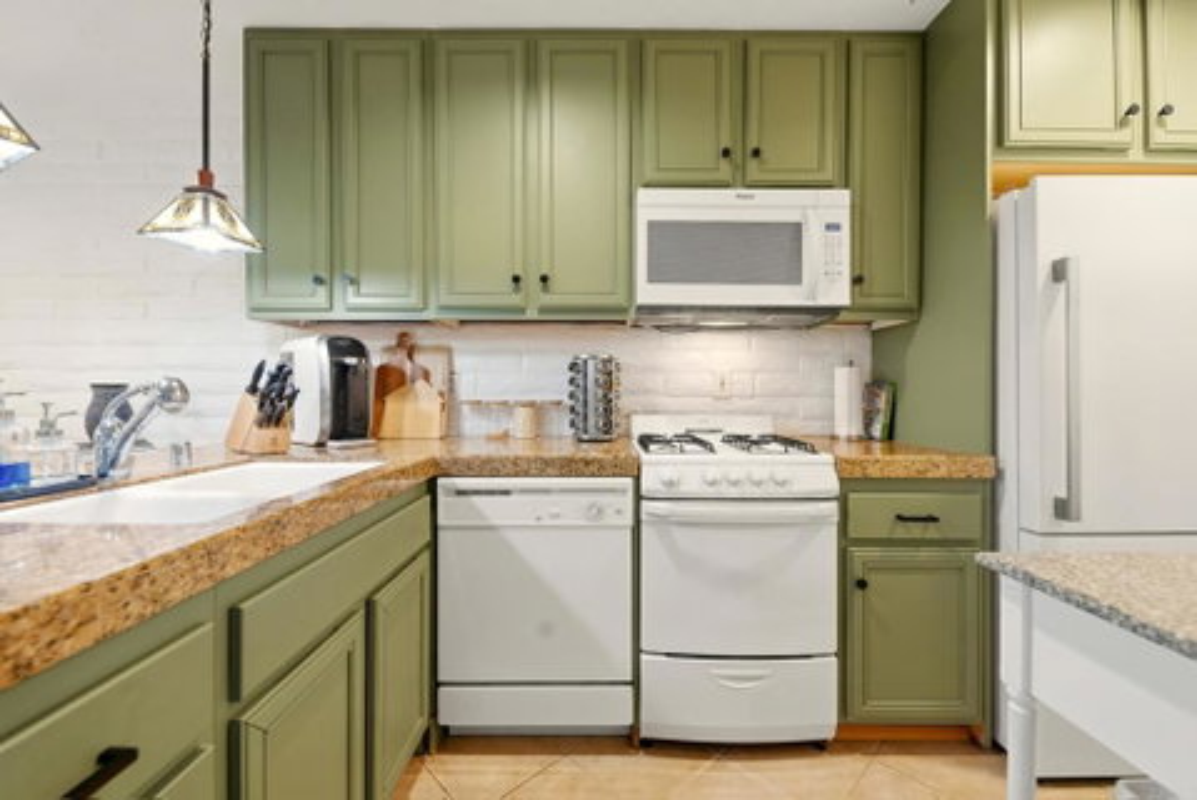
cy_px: 400
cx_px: 598
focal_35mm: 14
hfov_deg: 104.2
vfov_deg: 81.3
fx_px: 466
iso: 320
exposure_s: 1/200
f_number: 6.3
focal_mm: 14
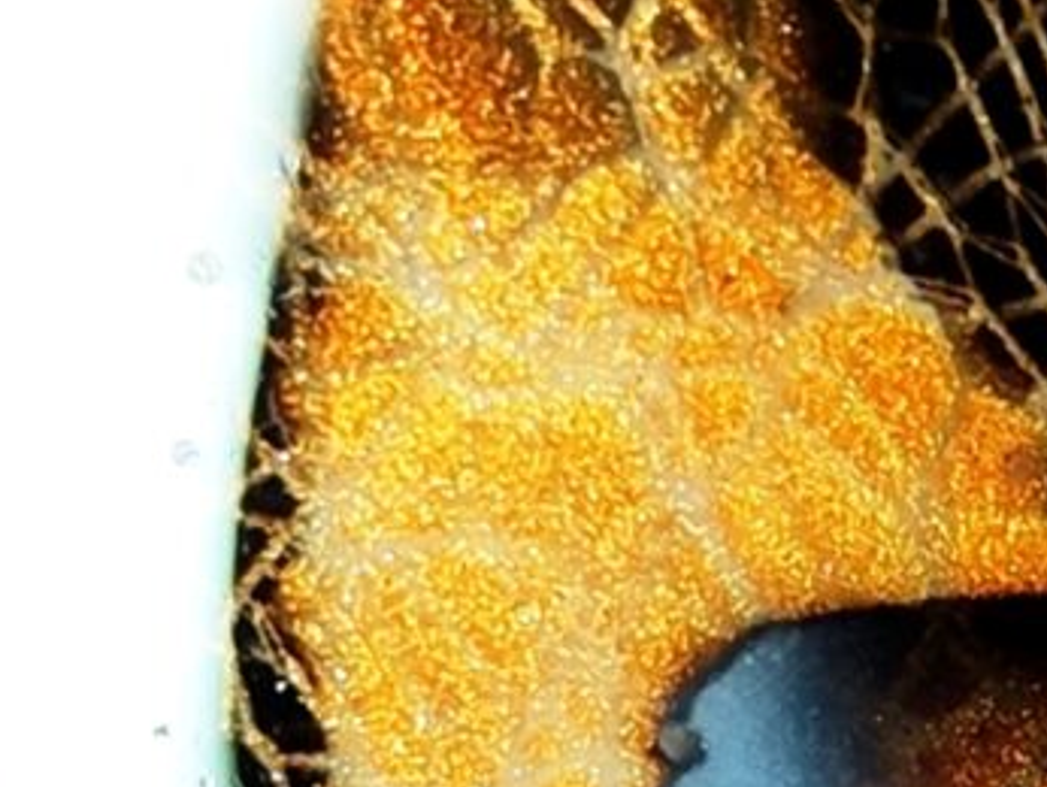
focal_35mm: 170
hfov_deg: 11.5
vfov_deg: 8.7
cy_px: 624
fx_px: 5145
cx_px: 1023
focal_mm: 7.01
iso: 305
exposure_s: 1/100
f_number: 1.69
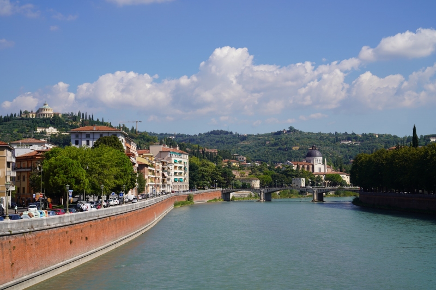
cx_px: 218
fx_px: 775
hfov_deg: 31.4
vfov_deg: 21.2
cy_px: 145
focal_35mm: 64
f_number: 10
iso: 100
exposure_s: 1/200
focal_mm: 64
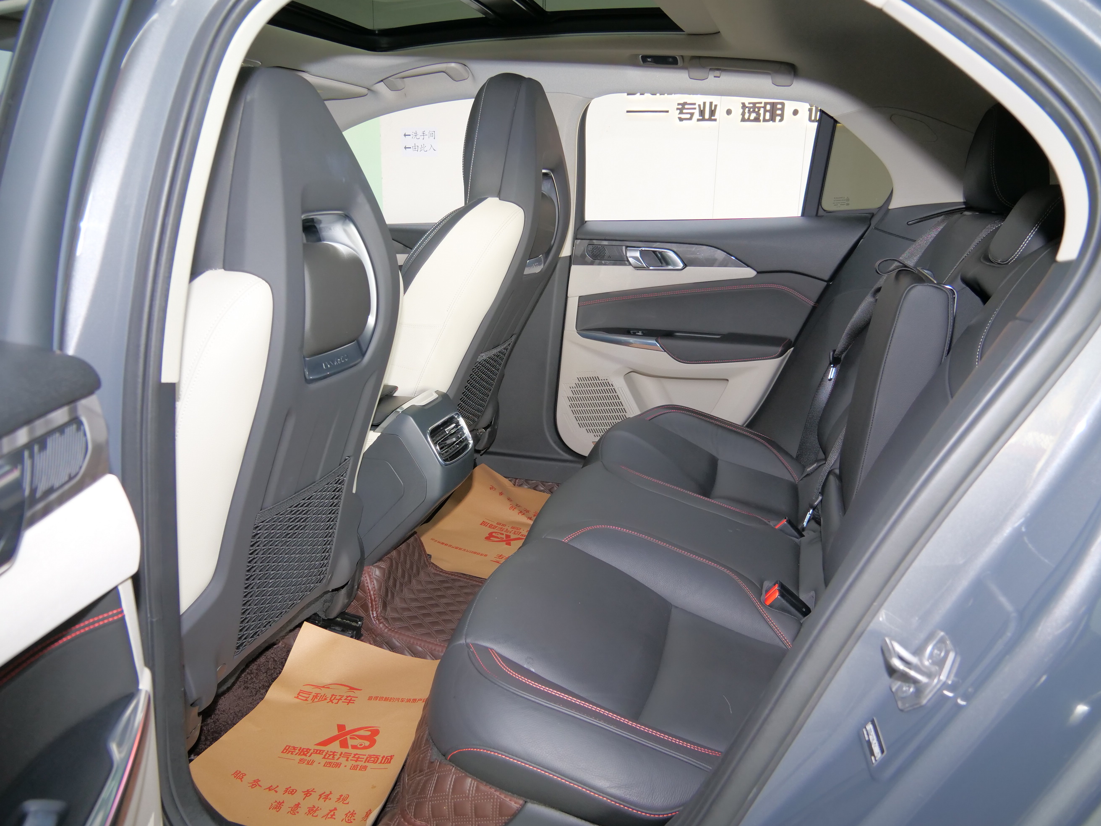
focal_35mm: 24
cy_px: 413
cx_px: 550
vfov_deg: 56.8
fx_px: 763
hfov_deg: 71.6
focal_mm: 12
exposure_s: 1/15
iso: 800
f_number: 3.5
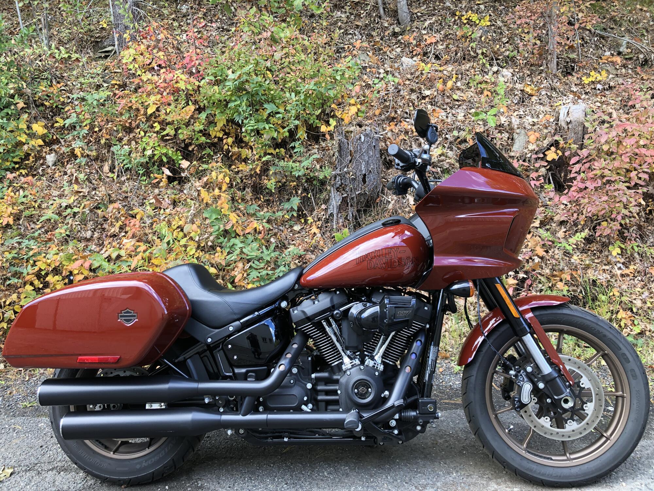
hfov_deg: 63.4
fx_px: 529
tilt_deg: -6.2
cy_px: 246
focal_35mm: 28
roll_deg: +3.7
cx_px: 327
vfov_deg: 49.7
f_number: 1.8
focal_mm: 4
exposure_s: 1/120
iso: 64
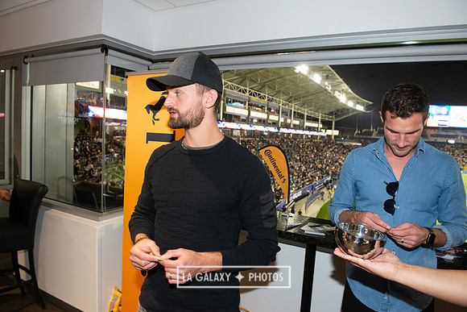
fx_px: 311
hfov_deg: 73.7
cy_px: 156
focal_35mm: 24
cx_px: 234
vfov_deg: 53.2
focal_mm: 24
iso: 640
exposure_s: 1/60
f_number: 6.3
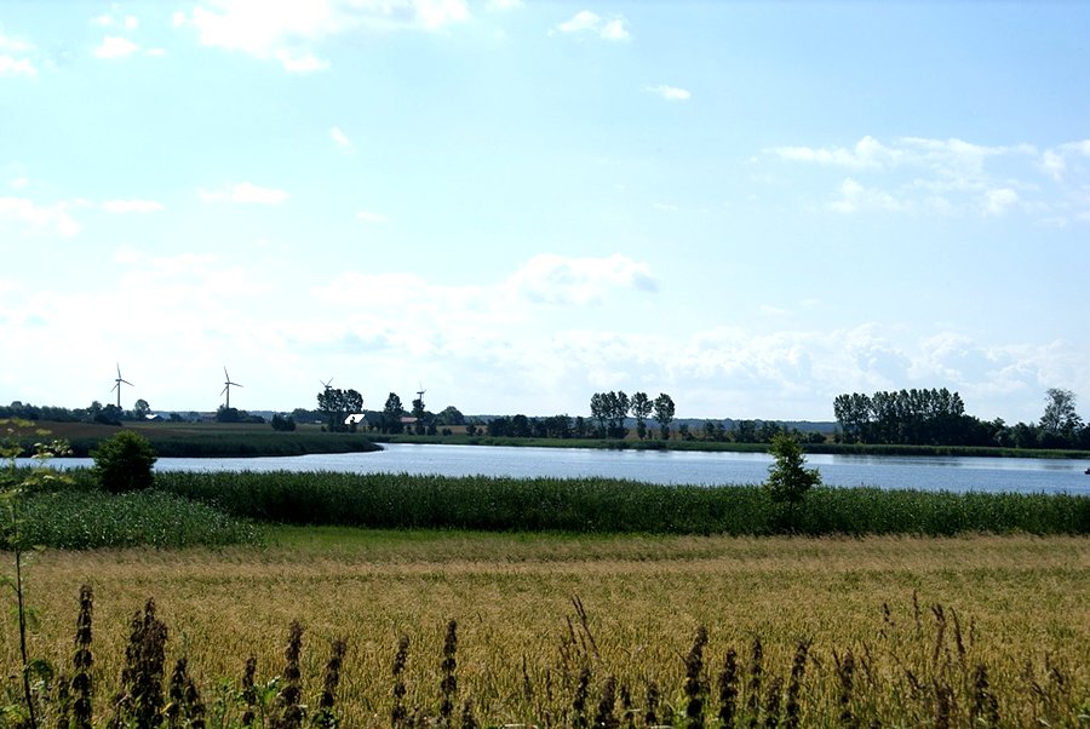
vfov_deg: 16.6
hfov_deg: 24.6
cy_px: 364
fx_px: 2500
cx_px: 545
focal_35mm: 82
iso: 100
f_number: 7.1
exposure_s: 1/800
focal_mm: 55
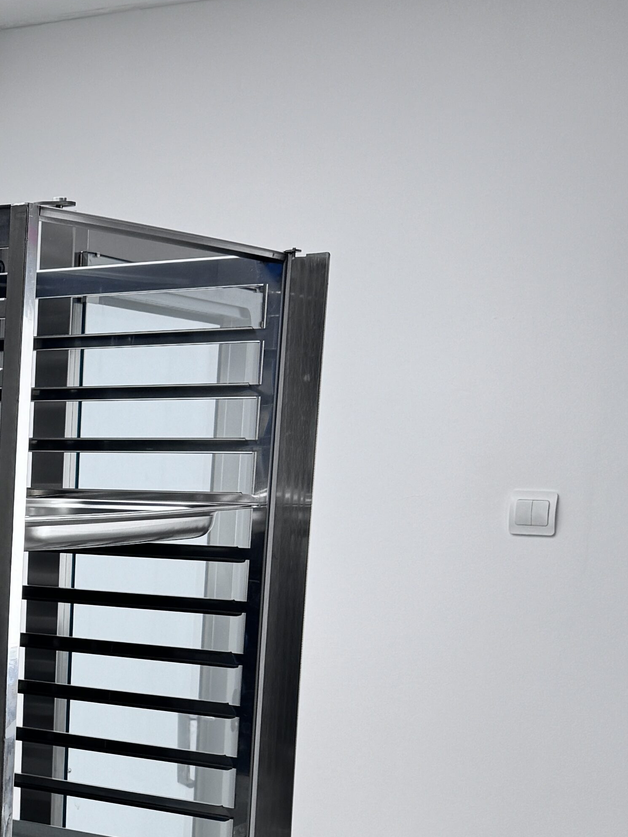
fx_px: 1669
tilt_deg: -10.0
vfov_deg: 27.4
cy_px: 706
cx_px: -237
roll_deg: -1.2
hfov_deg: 19.3
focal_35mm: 69
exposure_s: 1/257
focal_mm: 6.76
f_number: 1.78
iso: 64
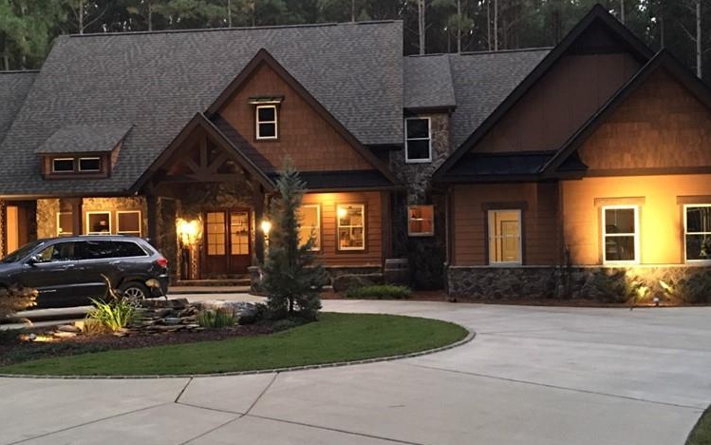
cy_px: 257
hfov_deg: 47.1
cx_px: 318
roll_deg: +0.4
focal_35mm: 42
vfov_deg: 30.5
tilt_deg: +1.0
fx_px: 814
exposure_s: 1/4
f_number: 2.2
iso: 125
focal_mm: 4.15
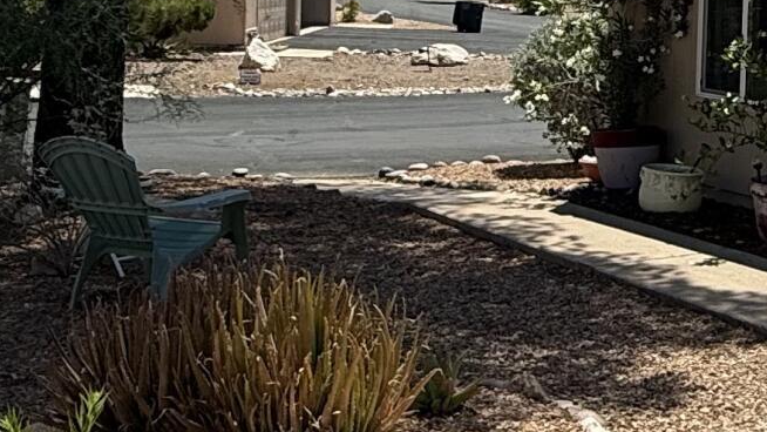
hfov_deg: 27.2
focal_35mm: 70
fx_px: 1424
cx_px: 875
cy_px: 63
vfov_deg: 17.0
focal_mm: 2.22
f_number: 2.2
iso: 50
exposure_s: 1/1848
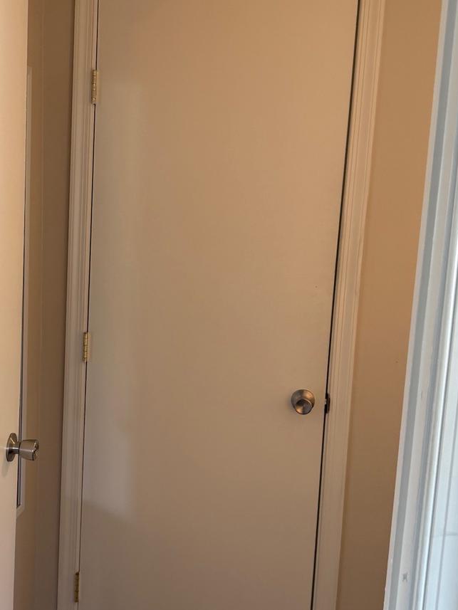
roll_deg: -3.7
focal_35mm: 43
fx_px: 758
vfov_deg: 43.8
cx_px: 125
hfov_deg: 33.1
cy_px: 307
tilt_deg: -6.9
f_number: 1.78
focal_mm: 6.76
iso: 160
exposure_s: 1/120
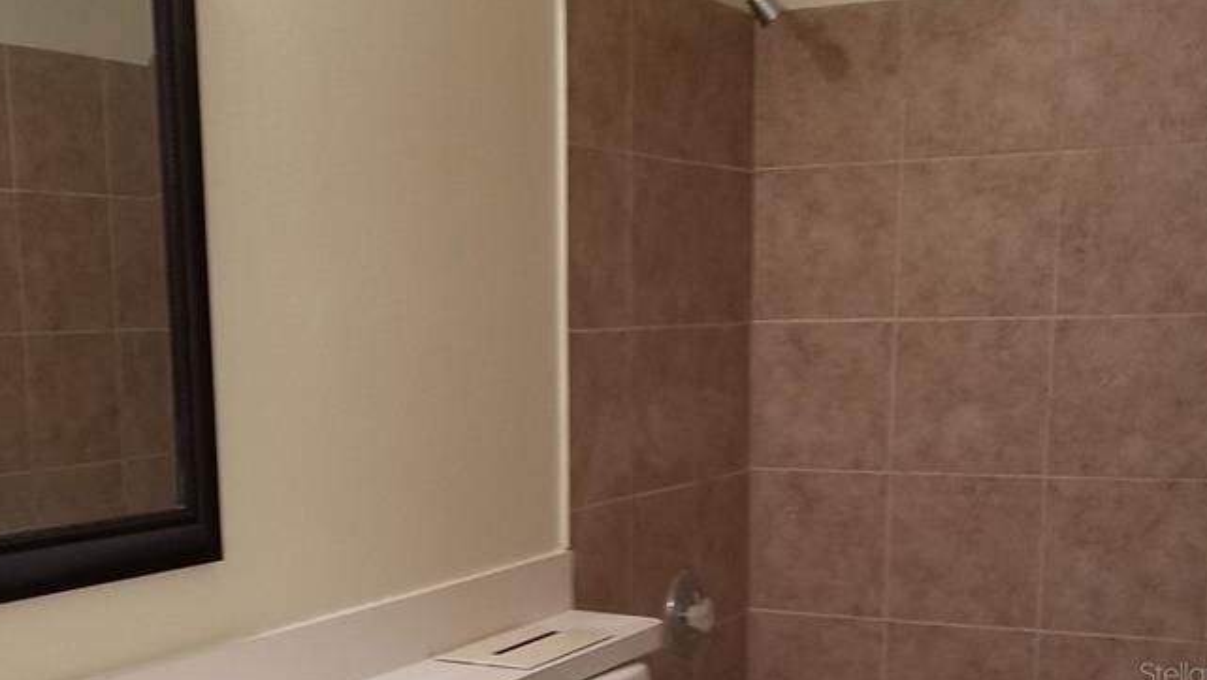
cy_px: 672
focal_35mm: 53
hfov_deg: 38.8
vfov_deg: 21.9
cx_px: 426
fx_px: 1697
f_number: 1.7
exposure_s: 1/40
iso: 160
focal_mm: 4.3
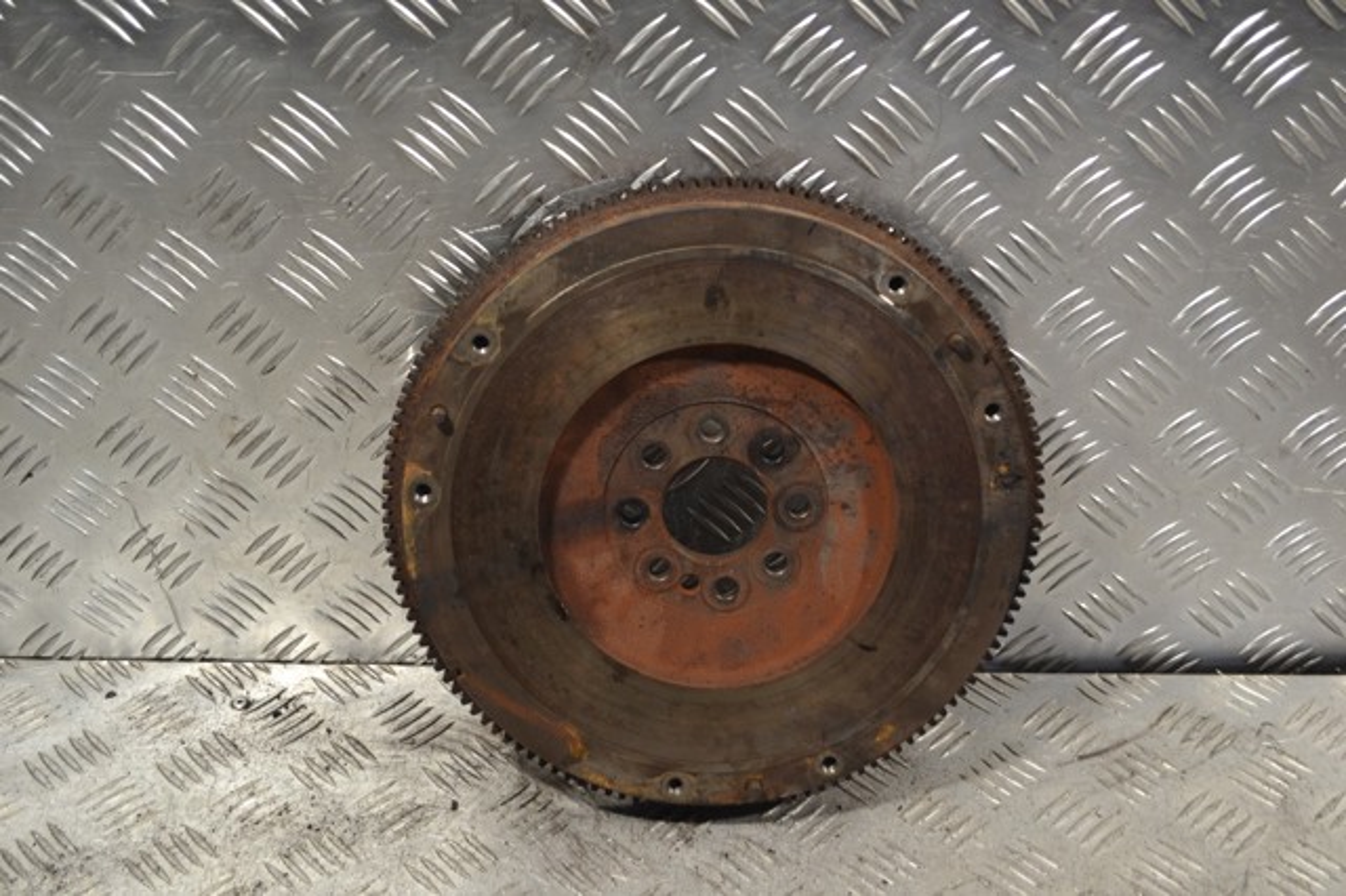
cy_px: 448
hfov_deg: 38.9
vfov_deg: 26.5
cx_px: 673
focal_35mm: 51
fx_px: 1906
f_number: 5
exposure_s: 1/80
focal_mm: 34
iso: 400
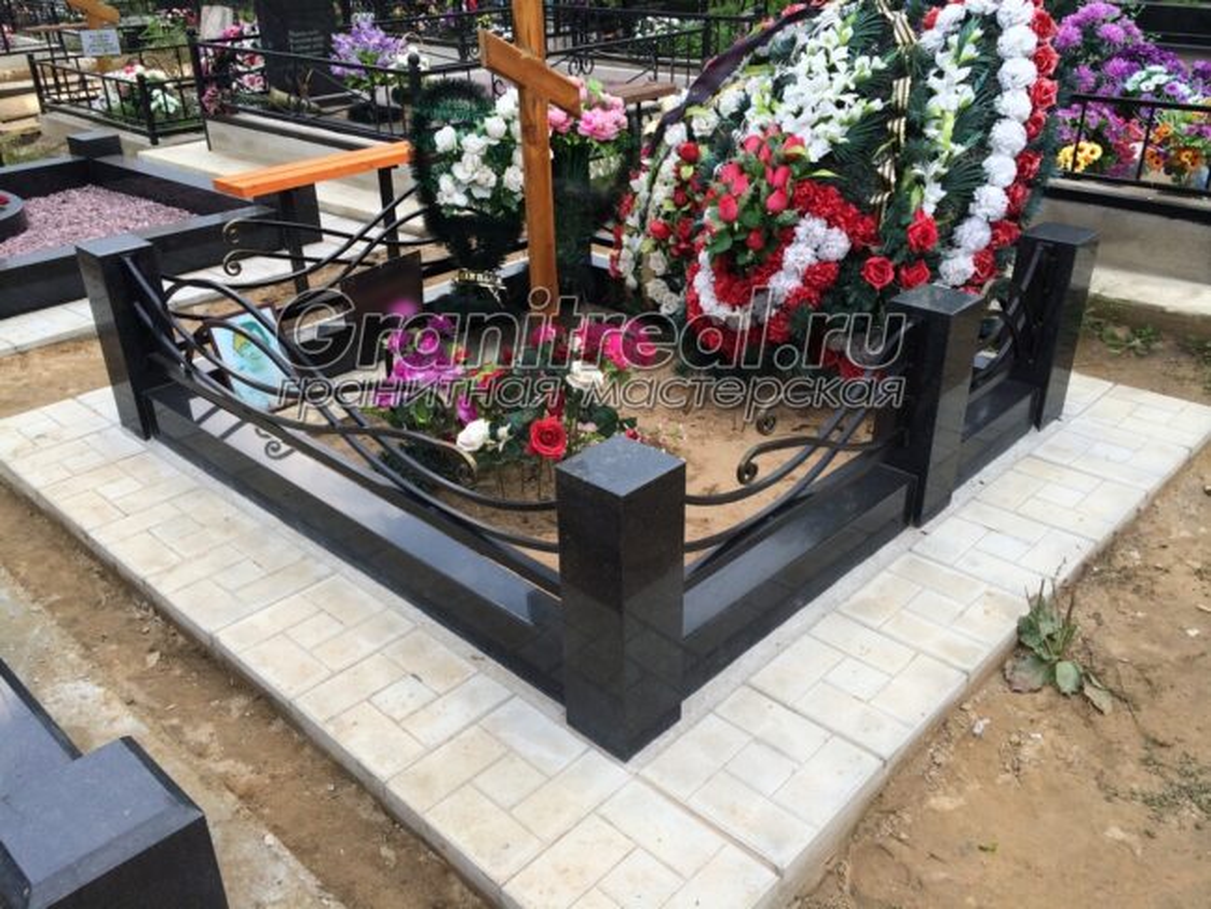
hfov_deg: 59.9
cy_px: 454
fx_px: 1050
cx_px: 606
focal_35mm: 30
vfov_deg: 46.8
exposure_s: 1/376
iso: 32
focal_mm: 4.12
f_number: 2.2
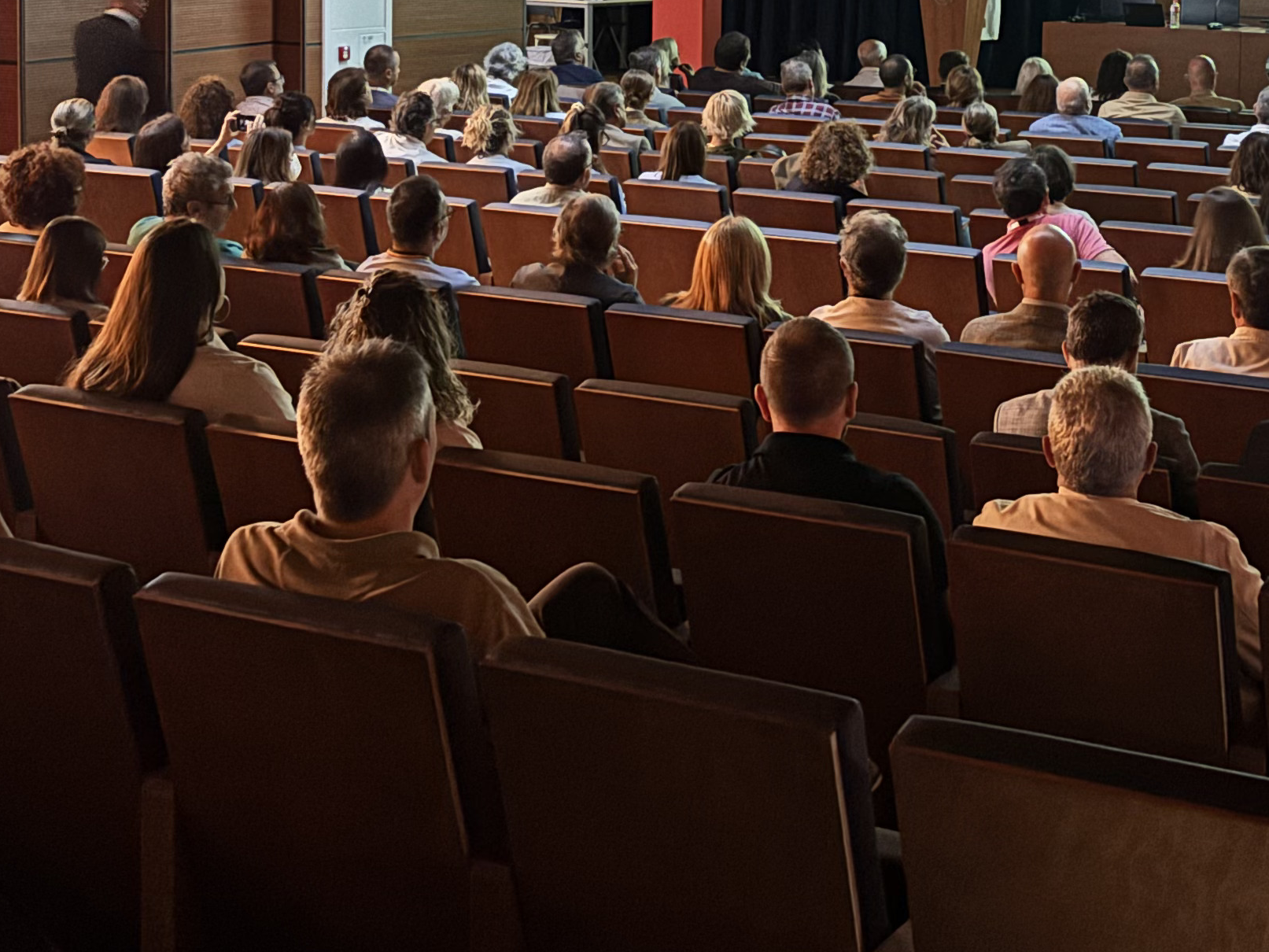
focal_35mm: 65
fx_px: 2383
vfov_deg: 22.0
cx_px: 810
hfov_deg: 29.7
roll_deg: -1.7
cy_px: 71
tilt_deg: -4.0
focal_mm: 5.96
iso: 1600
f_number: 1.6
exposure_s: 1/14
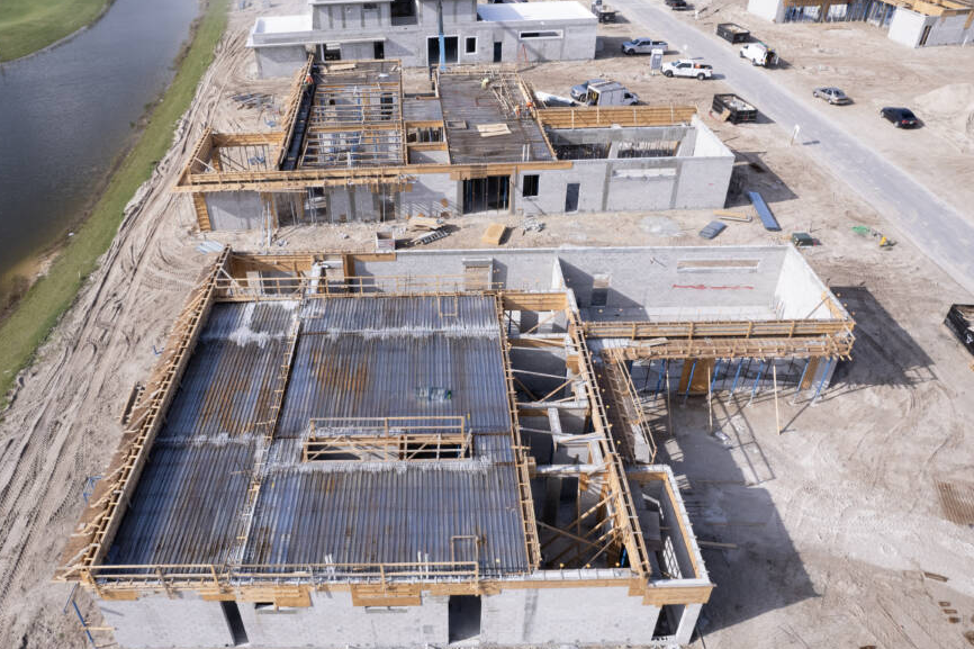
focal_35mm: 26
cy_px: 315
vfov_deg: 49.5
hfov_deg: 69.3
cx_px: 443
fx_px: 703
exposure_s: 1/2000
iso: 100
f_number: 2.8
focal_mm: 8.38
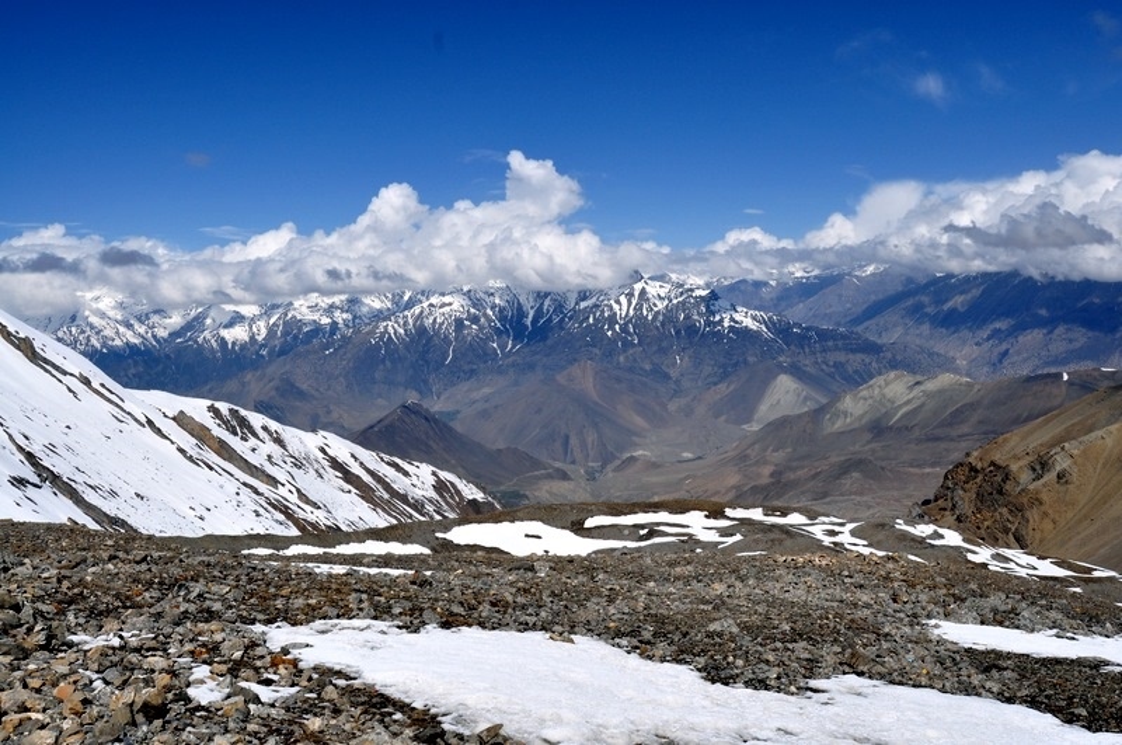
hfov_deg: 55.2
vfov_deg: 38.3
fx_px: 1074
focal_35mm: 34
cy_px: 372
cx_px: 561
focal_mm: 23
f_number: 11
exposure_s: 1/640
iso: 200
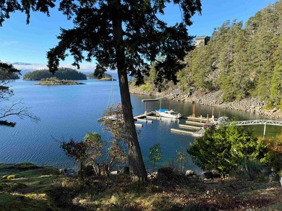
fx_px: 196
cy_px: 106
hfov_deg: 71.6
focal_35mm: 24
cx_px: 141
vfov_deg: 56.8
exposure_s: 1/1488
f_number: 1.78
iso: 80
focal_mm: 6.76
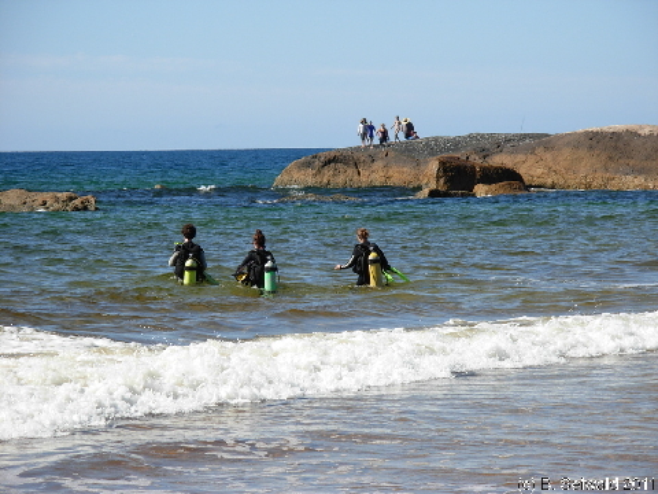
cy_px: 247
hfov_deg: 11.4
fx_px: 3288
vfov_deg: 8.6
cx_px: 329
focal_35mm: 173
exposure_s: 1/542
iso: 79
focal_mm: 28.5
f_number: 4.9
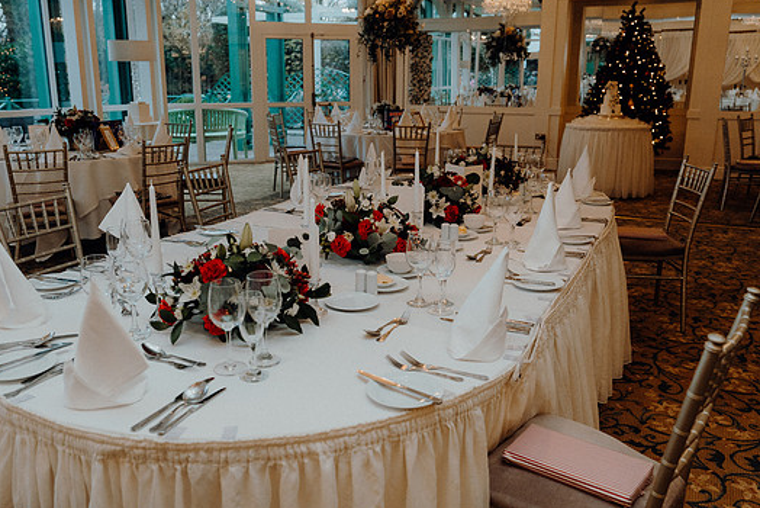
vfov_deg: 42.4
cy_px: 237
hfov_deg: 60.2
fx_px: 655
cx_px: 357
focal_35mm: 31
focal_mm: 28
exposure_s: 1/200
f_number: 3.5
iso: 2500
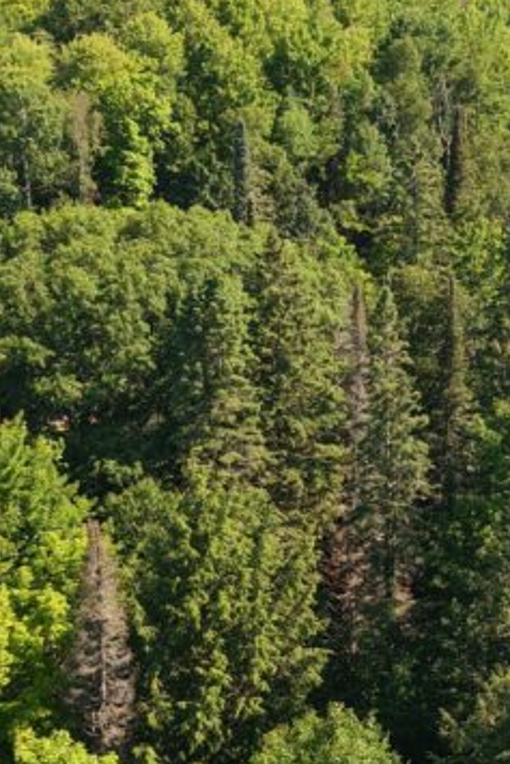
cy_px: 527
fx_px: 1592
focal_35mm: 75
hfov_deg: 17.9
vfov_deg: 26.8
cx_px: 459
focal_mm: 8.67
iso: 100
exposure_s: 1/1000
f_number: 1.8
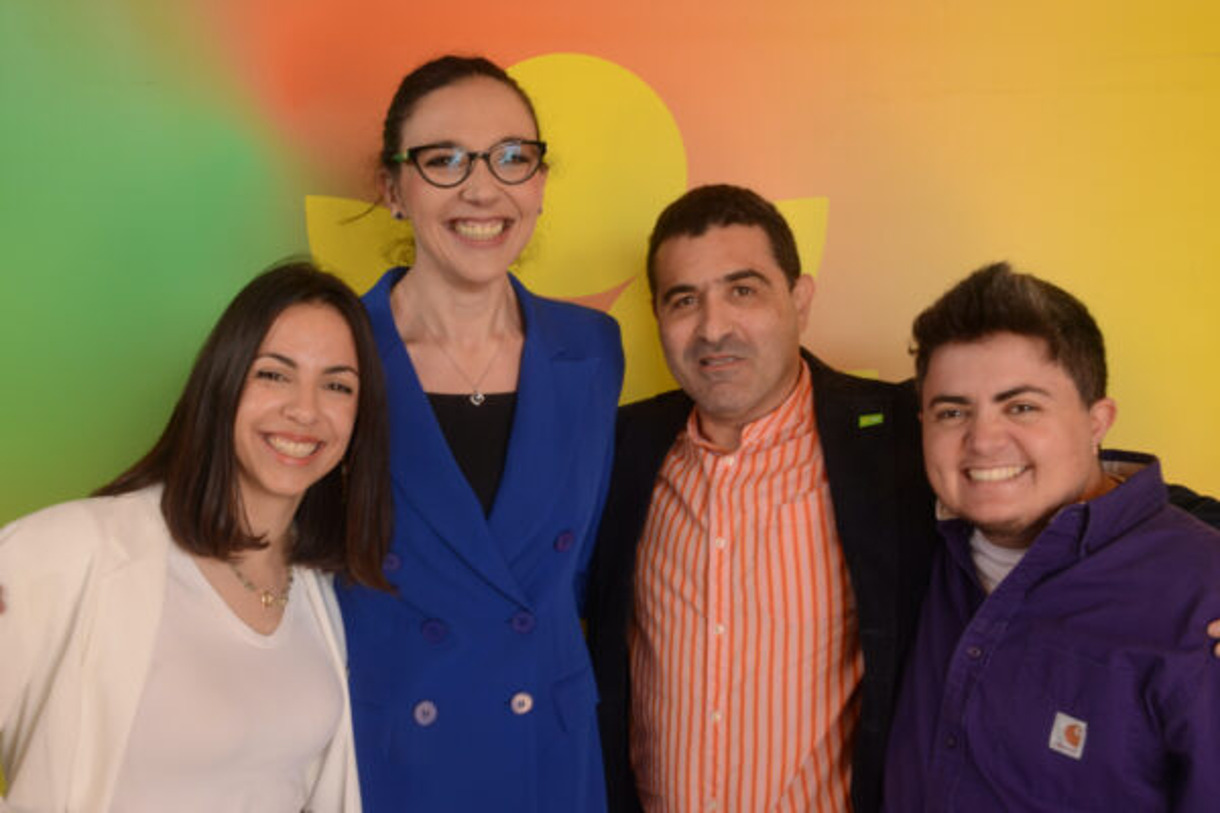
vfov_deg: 34.2
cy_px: 406
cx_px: 610
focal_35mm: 39
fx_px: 1322
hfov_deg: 49.6
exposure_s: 1/20
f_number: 11
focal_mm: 26
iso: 500
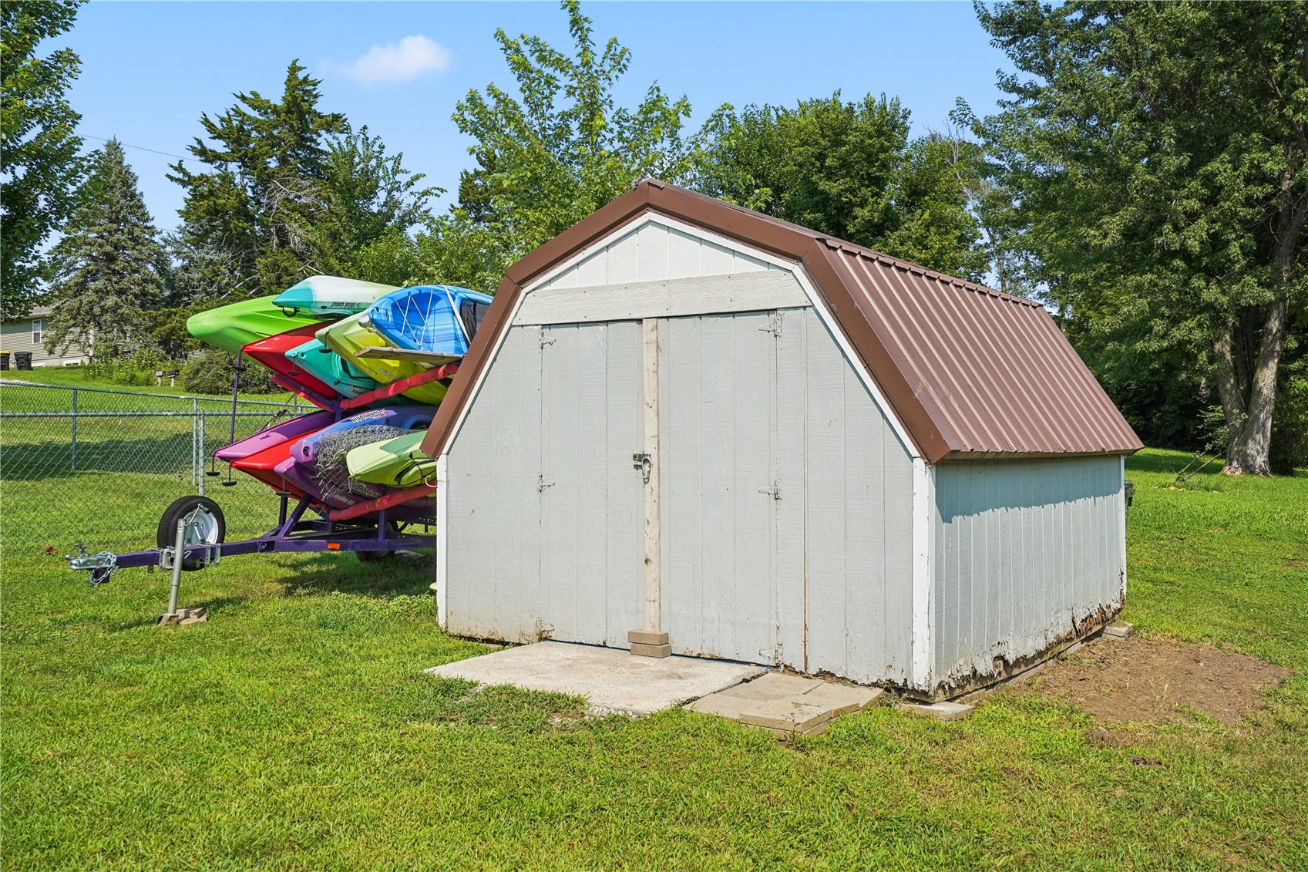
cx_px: 654
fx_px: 1199
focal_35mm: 33
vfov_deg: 40.0
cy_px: 436
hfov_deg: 57.2
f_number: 9
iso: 400
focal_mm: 33
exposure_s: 1/1250
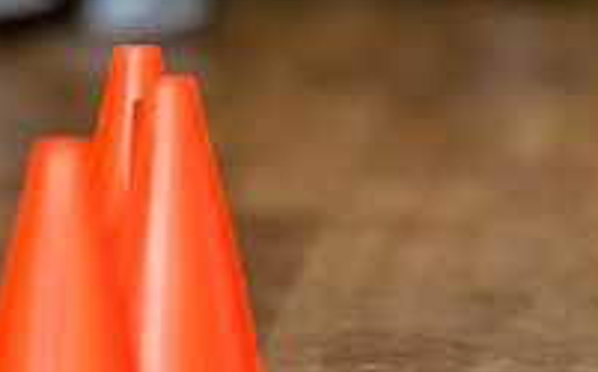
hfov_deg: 2.4
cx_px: 547
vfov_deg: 1.5
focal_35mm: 883
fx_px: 14371
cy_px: 1
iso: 200
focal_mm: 200
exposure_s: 1/200
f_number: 2.8
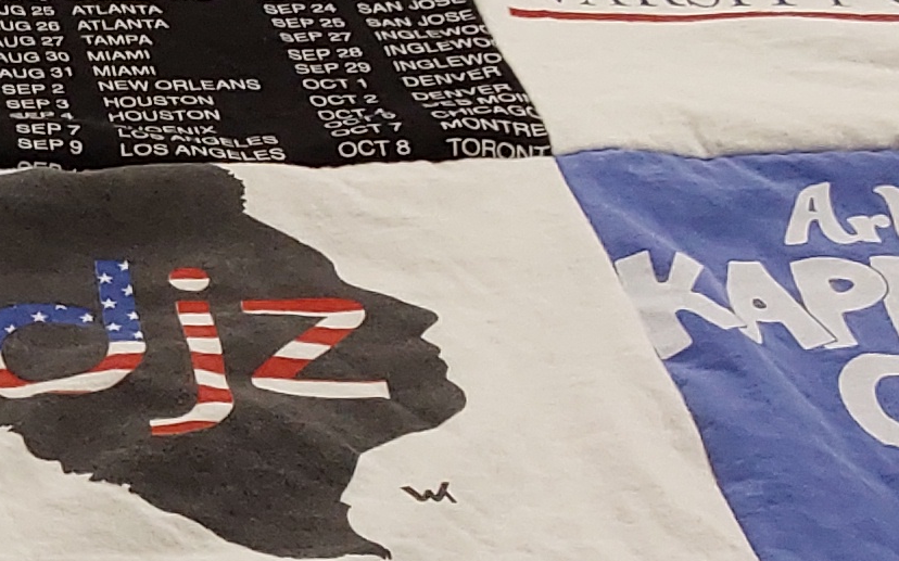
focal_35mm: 117
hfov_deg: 16.8
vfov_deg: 11.1
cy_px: 447
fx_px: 2866
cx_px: -282
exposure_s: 1/60
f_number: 1.9
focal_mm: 2.91
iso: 80
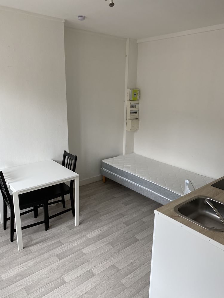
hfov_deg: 53.1
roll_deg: -1.5
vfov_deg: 67.3
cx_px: 112
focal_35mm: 26
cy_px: 149
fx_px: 224
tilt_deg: -14.8
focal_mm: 4.25
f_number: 1.8
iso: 64
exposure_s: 1/121
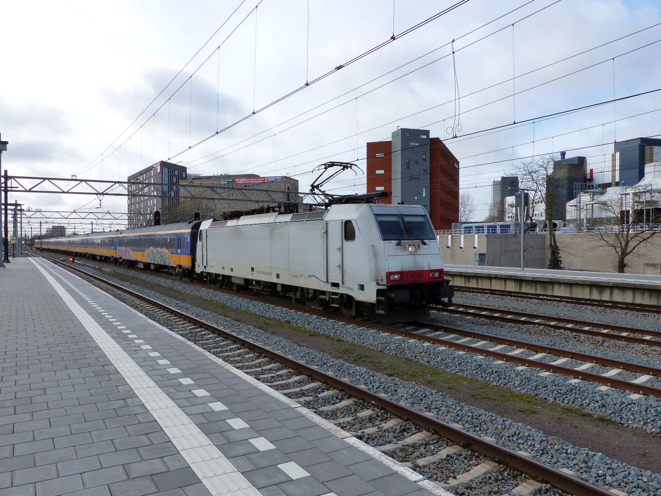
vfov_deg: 53.1
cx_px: 330
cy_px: 248
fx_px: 496
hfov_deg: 67.3
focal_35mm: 26
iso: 160
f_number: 4
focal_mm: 4.7
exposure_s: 1/640
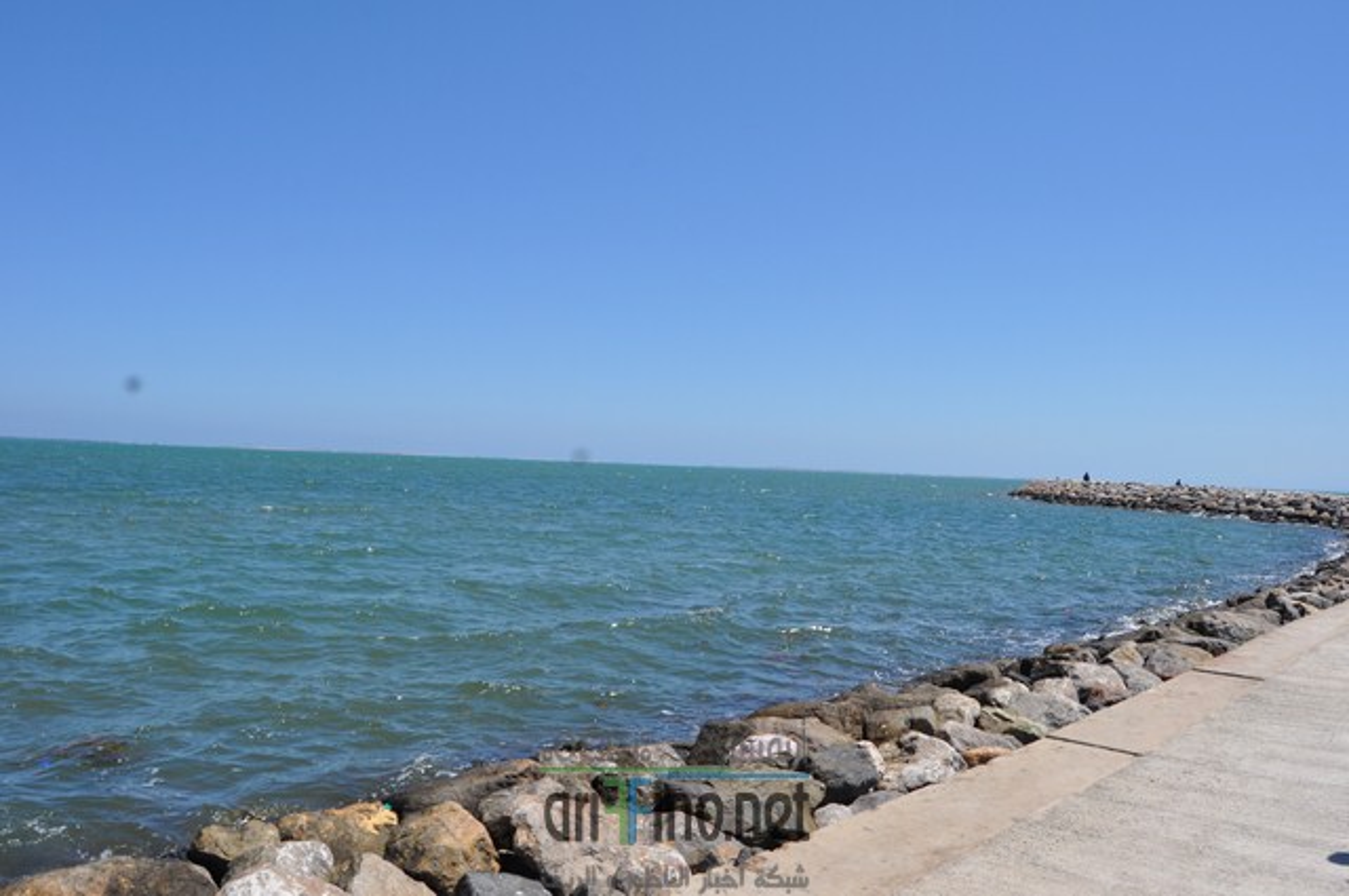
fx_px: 1010
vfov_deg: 47.8
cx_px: 674
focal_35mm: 27
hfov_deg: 67.4
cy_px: 448
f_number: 10
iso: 200
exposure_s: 1/400
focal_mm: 18
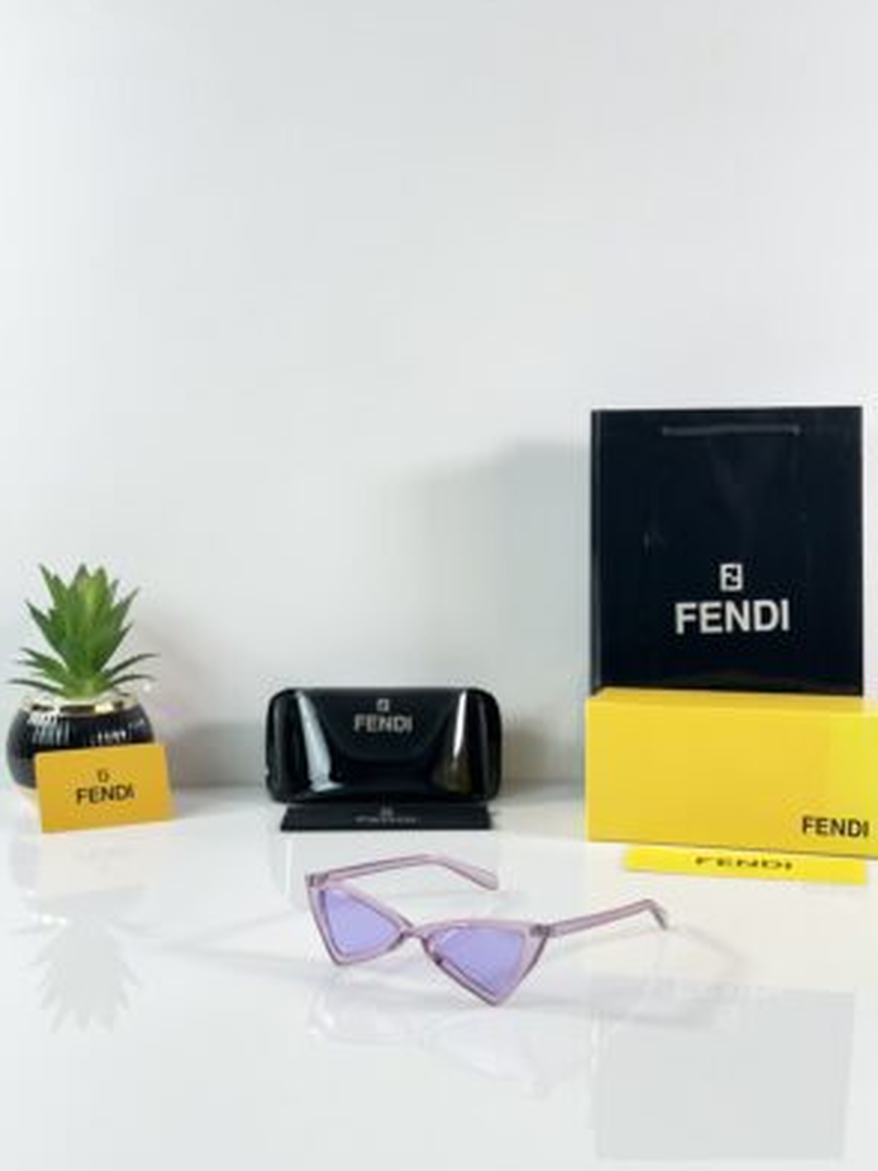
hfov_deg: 29.7
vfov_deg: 38.9
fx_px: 1657
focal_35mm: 49
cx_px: 442
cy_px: 580
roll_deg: +0.0
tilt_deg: -6.9
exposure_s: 1/100
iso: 64
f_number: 1.78
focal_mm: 6.86
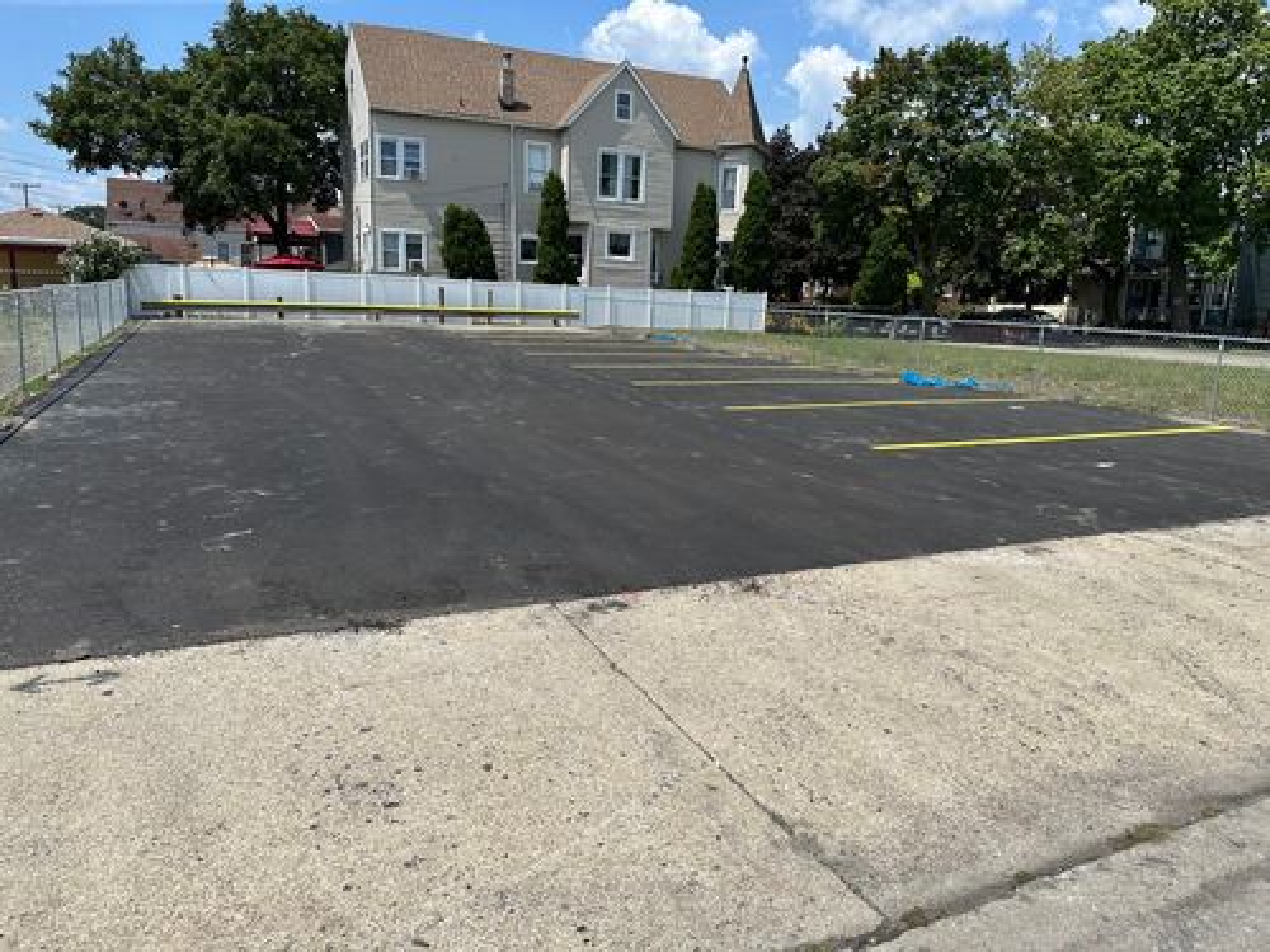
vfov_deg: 56.8
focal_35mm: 24
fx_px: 881
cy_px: 476
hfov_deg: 71.6
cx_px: 635
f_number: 1.78
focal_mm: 6.86
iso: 80
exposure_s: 1/5848
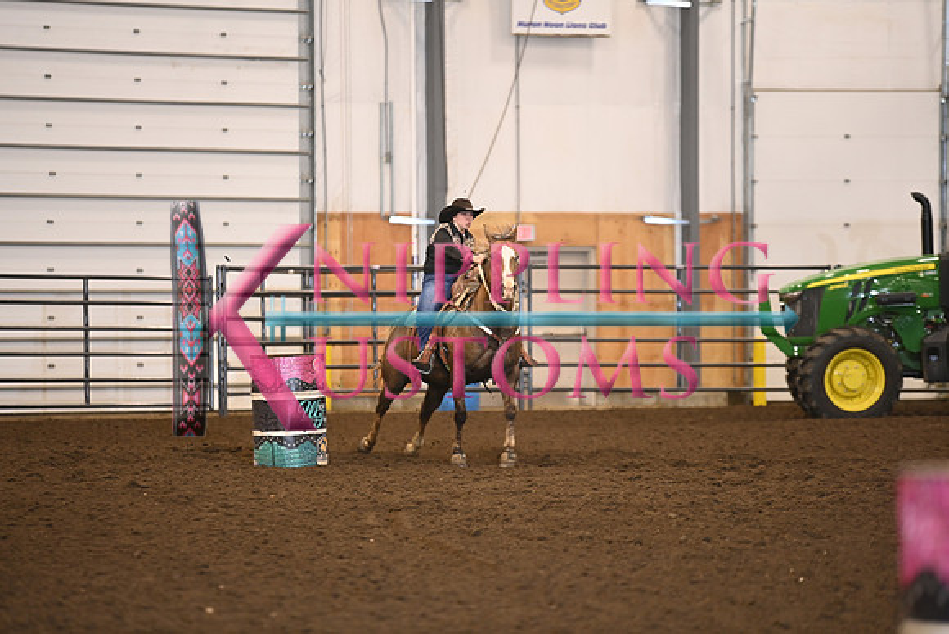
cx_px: 474
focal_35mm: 200
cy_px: 317
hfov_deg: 10.3
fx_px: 5273
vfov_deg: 6.9
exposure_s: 1/250
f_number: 2.8
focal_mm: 200
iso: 1600
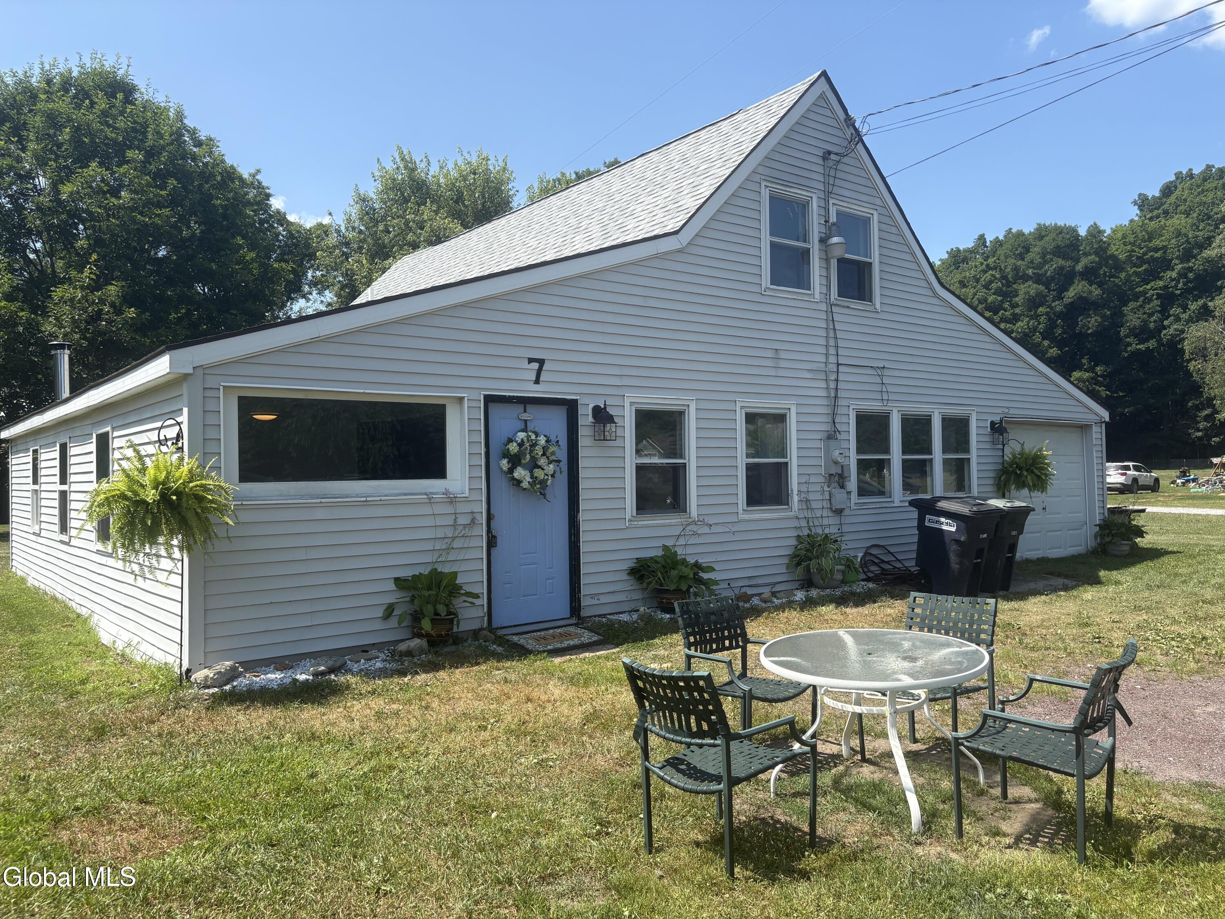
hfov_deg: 67.3
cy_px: 460
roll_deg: +1.6
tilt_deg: +1.5
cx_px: 612
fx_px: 920
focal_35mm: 26
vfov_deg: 53.1
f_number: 1.6
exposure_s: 1/2283
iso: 50
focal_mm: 5.96
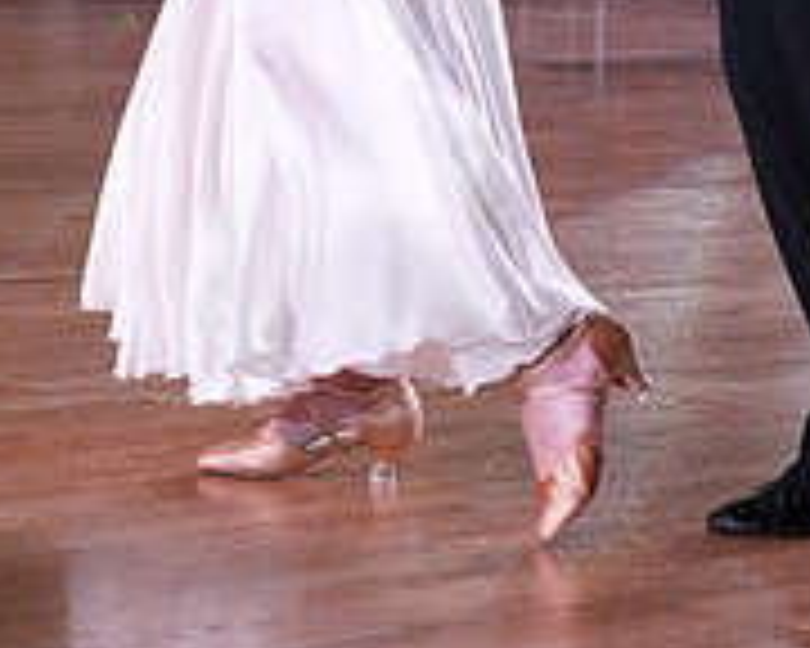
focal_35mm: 181
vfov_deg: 8.3
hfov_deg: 10.6
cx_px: 601
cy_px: -374
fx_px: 4339
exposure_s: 1/320
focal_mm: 60
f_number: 7.1
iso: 5000
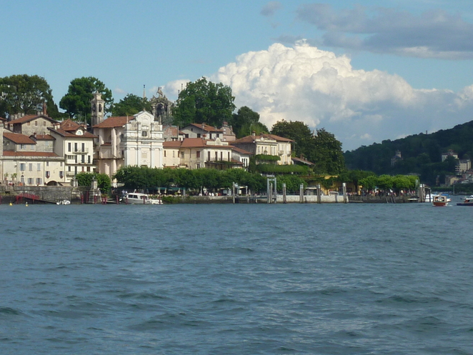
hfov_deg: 16.7
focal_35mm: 116
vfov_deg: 12.8
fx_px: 1586
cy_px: 121
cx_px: 39
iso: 80
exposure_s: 1/400
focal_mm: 7.9
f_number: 5.6
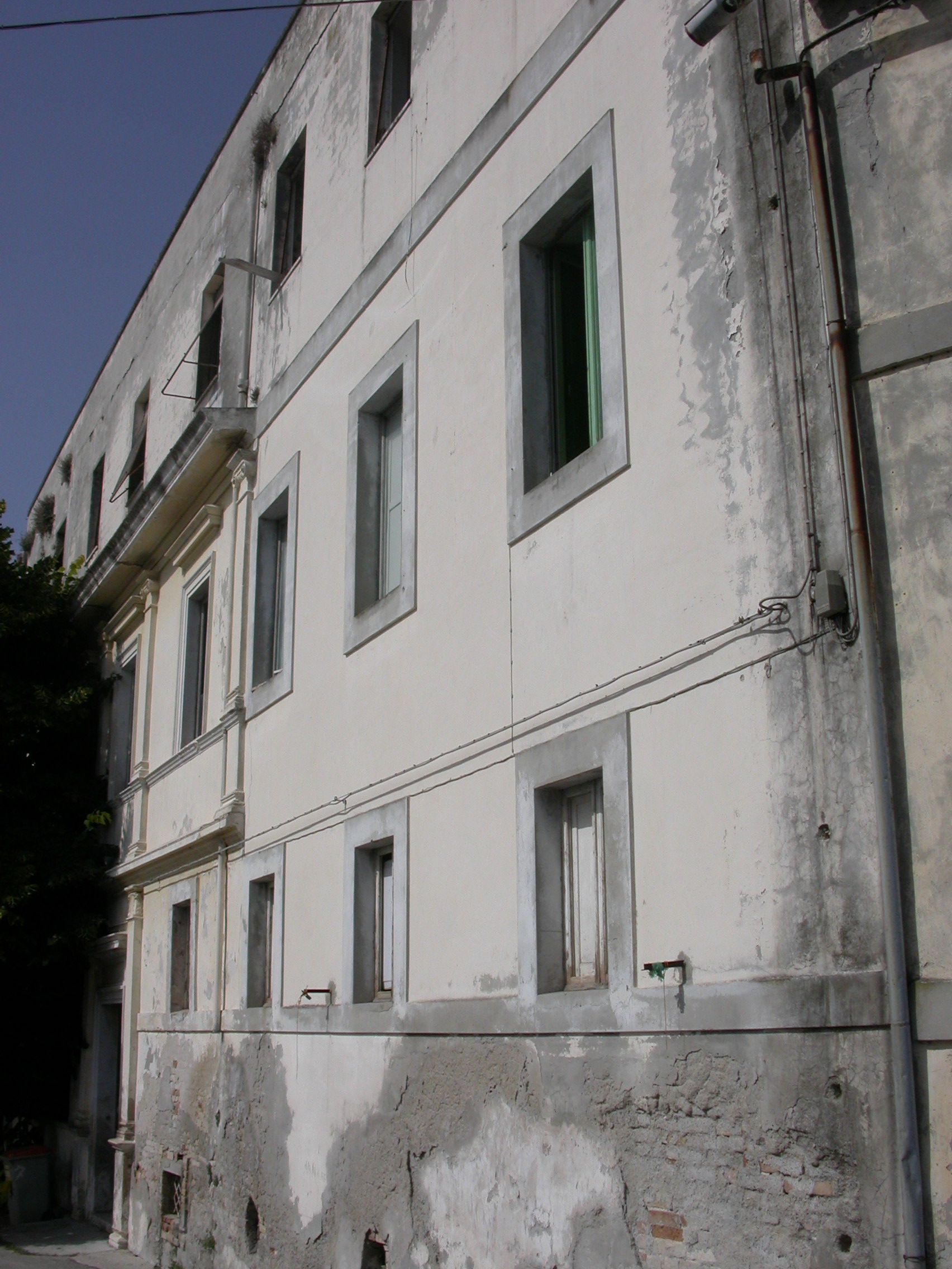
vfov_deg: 49.0
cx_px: 476
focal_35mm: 38
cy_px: 634
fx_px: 1393
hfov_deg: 37.7
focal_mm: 7.85
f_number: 7.5
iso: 100
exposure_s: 1/1152
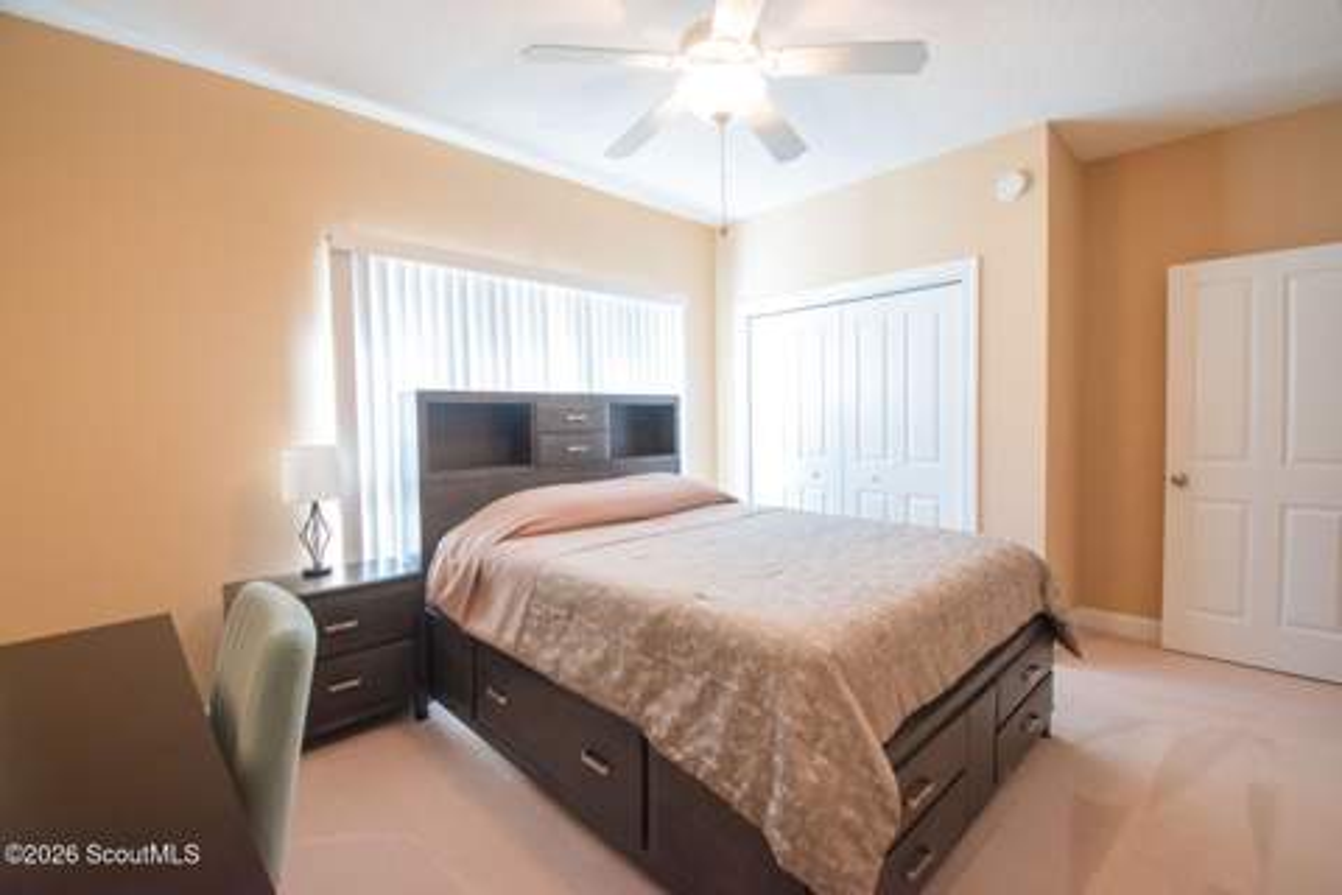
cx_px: 671
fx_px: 559
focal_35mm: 15
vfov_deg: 77.3
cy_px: 448
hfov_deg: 100.4
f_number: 5.6
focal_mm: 10
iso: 1250
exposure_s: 1/40
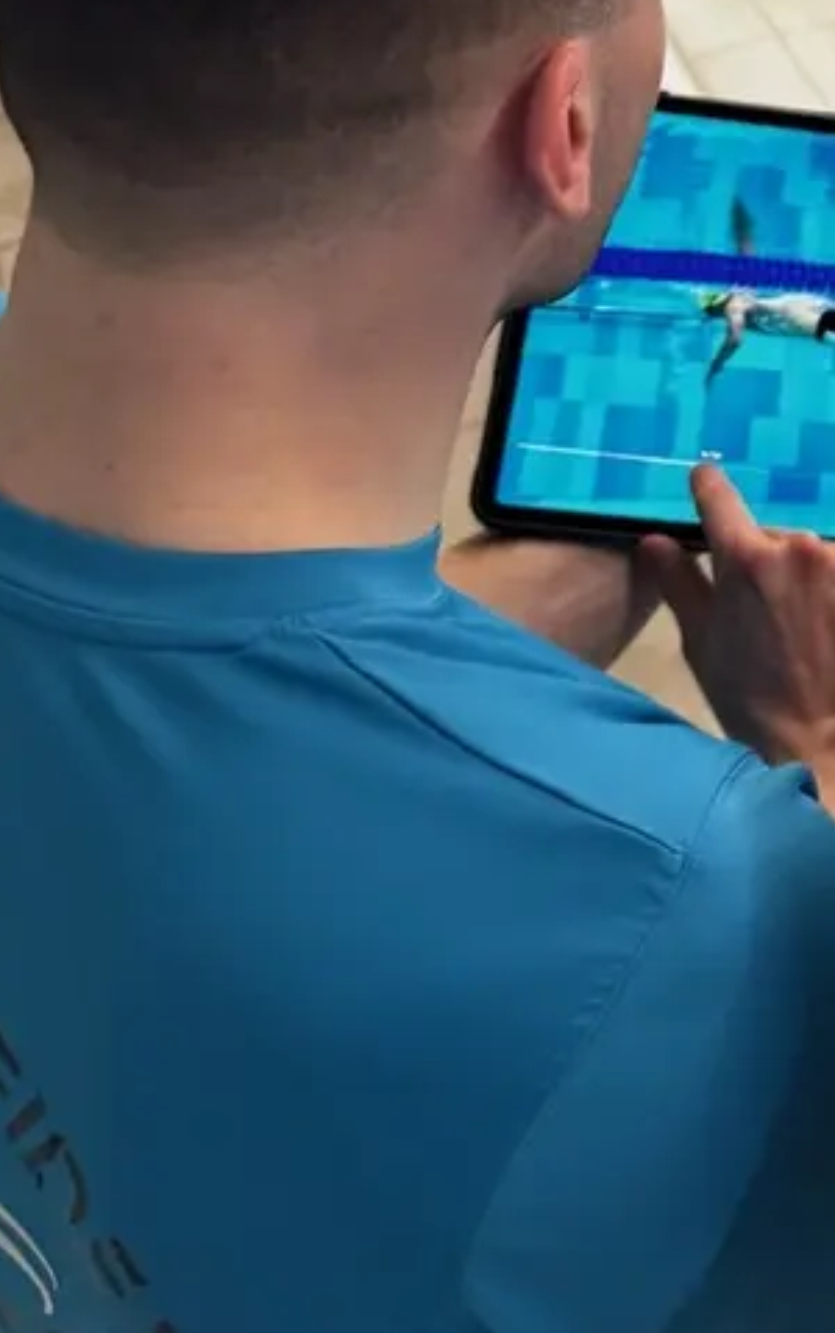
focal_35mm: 53
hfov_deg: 22.4
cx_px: 1021
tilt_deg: -29.5
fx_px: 1927
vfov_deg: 37.5
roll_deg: +2.5
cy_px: 390
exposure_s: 1/81
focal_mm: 6.76
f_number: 1.78
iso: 125
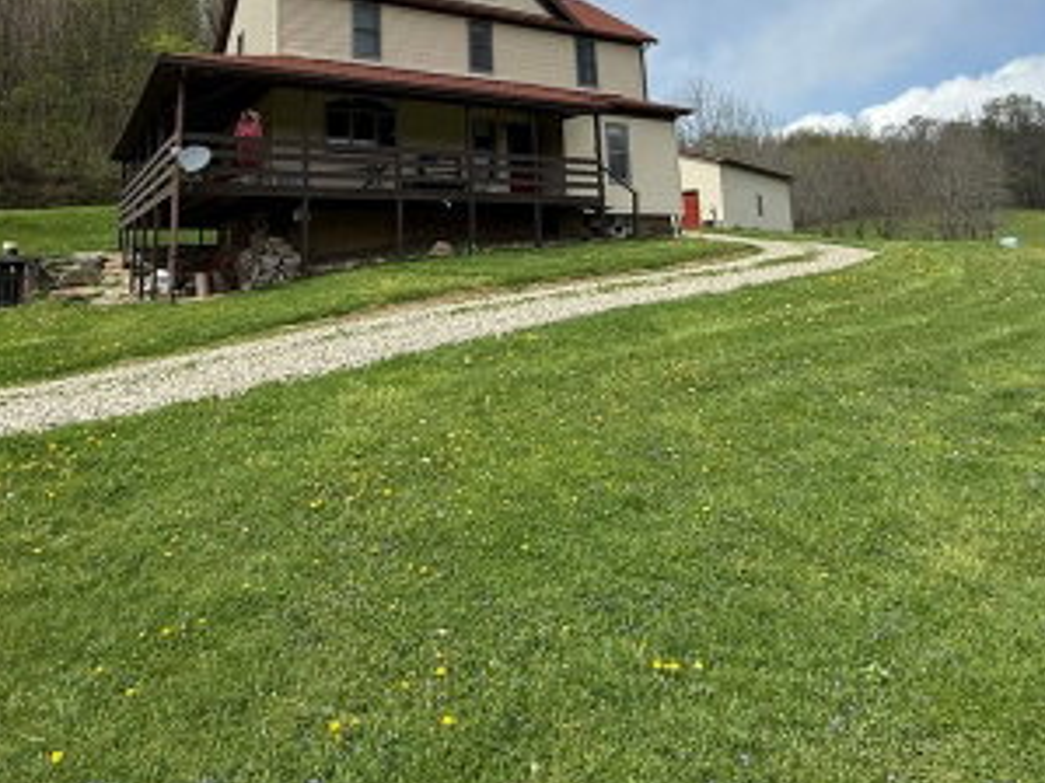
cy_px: 136
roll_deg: +0.8
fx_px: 724
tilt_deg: +11.2
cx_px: 437
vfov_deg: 52.4
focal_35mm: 24
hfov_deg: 71.1
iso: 50
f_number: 2.2
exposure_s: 1/2165
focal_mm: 2.22
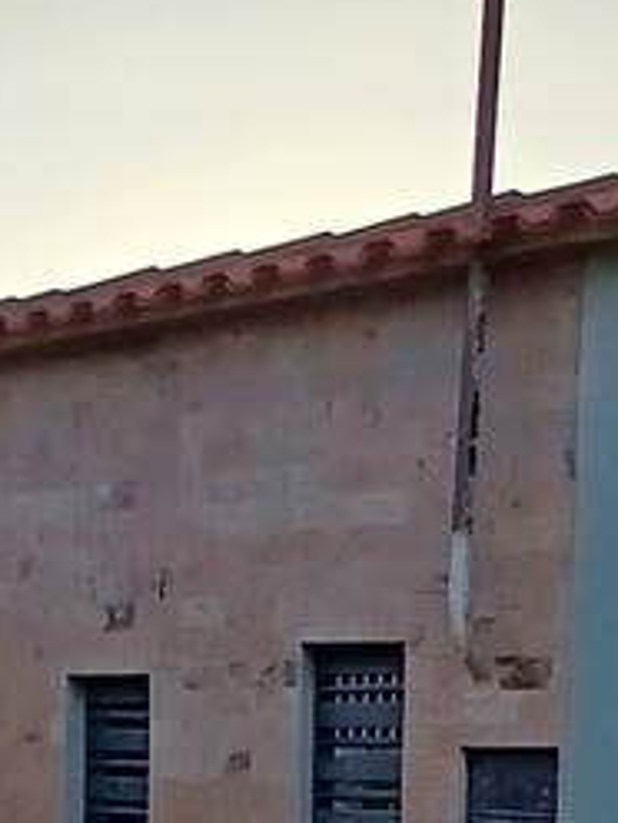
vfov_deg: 24.8
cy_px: 866
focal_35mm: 74
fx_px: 1761
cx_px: 166
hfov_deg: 19.8
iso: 50
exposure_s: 1/872
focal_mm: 1.4
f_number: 2.2
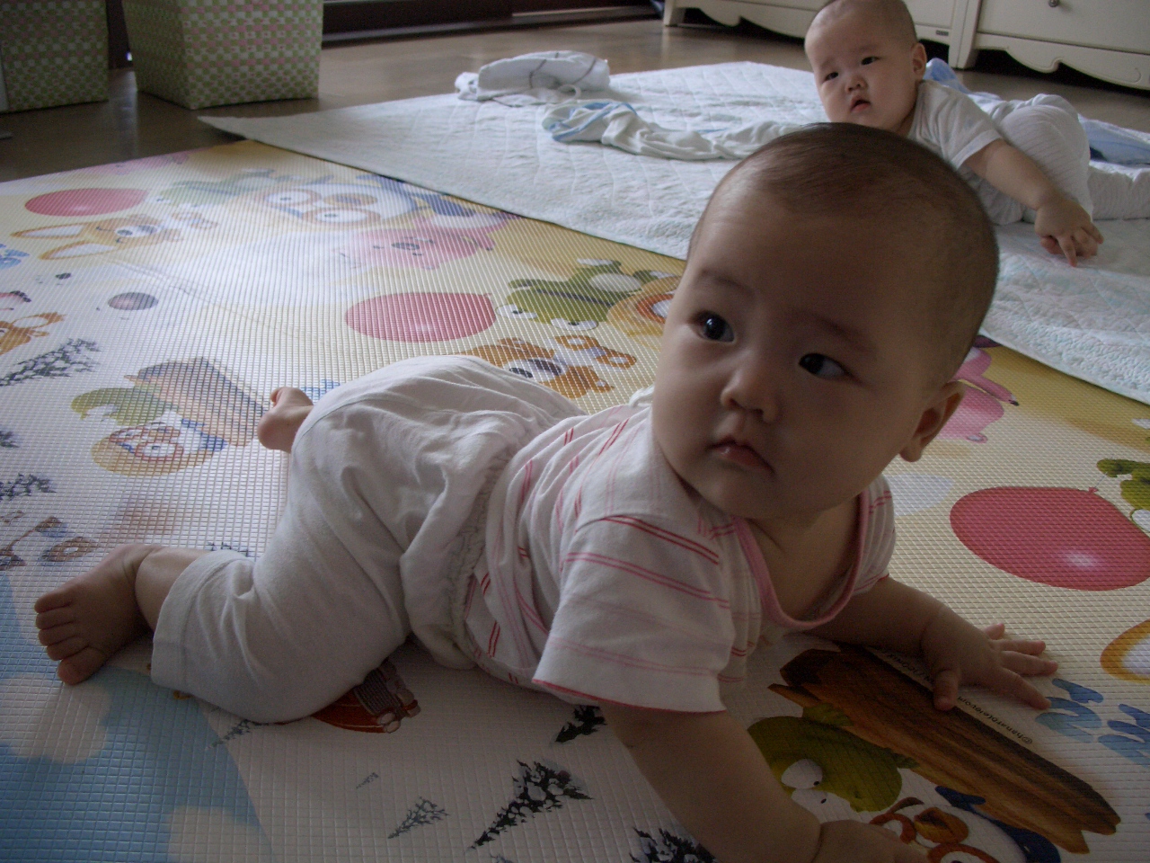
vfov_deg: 42.9
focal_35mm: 33
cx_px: 575
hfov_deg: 55.4
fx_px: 1096
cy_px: 432
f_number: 2.8
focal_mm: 7.1
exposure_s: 1/80
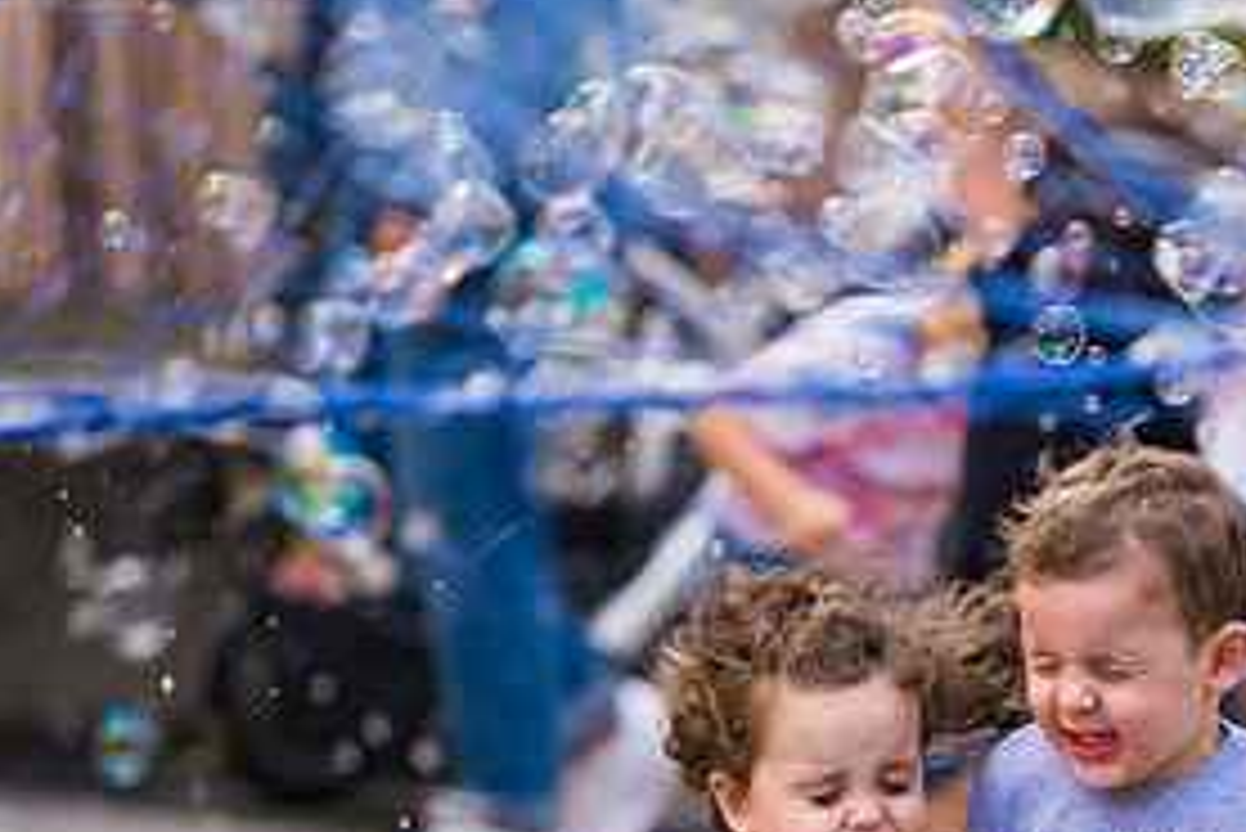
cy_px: 834
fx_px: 11254
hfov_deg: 6.3
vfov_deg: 4.2
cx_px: 1192
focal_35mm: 325
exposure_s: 1/800
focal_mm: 155
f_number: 3.2
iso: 800
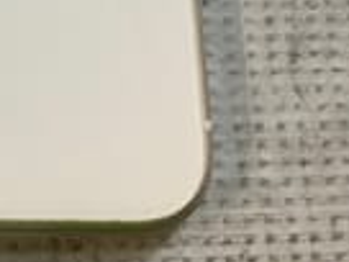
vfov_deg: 12.0
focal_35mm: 114
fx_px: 1149
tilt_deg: -68.2
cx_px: -80
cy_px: -204
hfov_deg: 16.5
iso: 80
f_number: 2.4
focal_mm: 3.3
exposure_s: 1/50
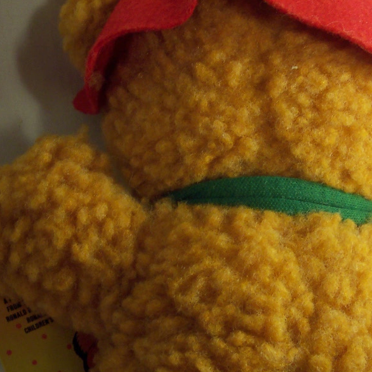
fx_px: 815
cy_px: 208
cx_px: 261
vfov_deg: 25.7
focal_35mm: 67
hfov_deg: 25.5
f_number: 2.8
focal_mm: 5.6
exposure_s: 1/90
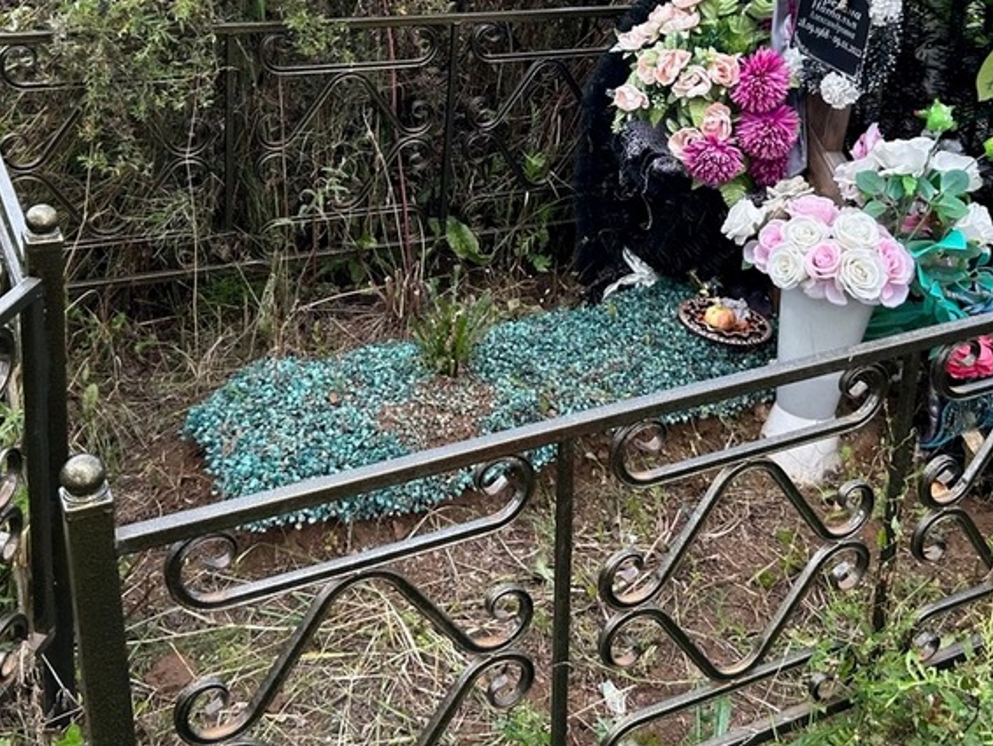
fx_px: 1349
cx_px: 533
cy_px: 158
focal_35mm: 47
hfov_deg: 40.4
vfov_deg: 30.2
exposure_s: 1/728
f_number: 1.5
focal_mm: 5.7
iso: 50
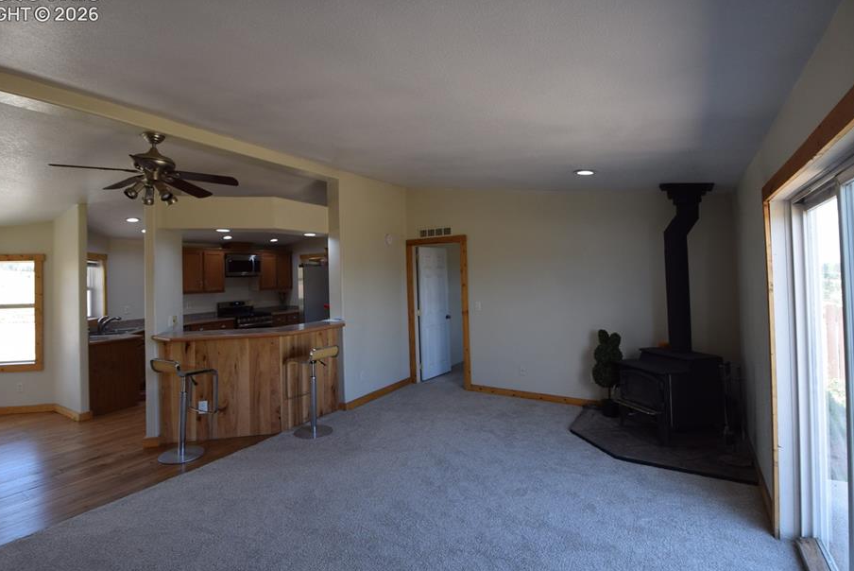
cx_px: 400
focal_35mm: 17
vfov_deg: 70.4
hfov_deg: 93.1
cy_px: 261
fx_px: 404
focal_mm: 10
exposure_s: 1/100
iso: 400
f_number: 5
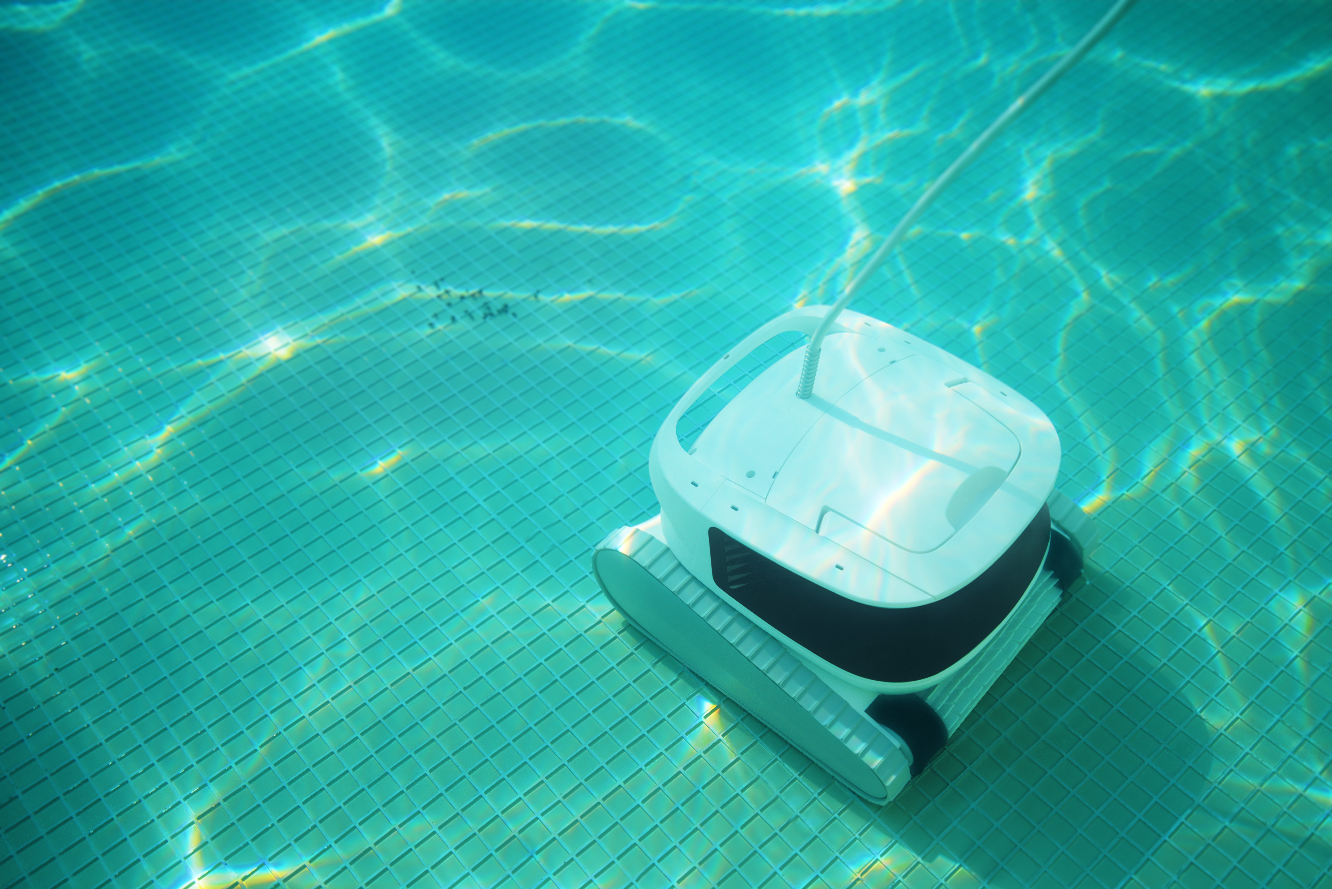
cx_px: 666
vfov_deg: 37.9
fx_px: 1295
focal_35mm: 35
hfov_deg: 54.4
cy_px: 444
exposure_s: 1/400
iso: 160
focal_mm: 35
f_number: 6.3
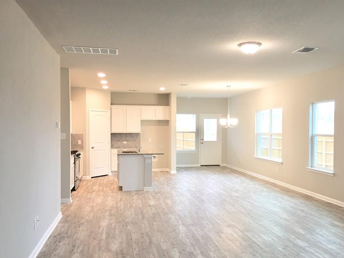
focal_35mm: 33
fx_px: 328
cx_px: 194
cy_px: 138
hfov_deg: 55.2
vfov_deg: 42.9
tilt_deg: +0.0
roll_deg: -0.3
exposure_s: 1/15
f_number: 2.2
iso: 32
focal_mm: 4.15
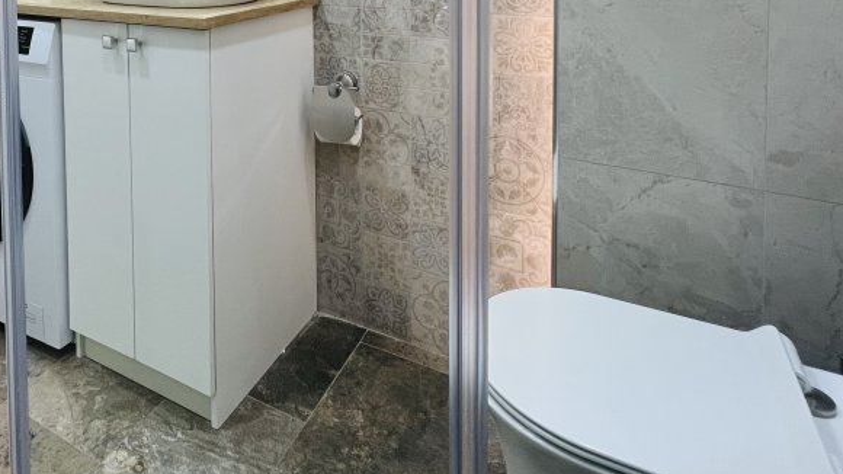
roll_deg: +0.6
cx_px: 263
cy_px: -33
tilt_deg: -2.3
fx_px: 559
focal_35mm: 25
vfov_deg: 38.8
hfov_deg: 71.3
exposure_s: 1/100
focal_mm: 1.57
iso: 125
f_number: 1.8
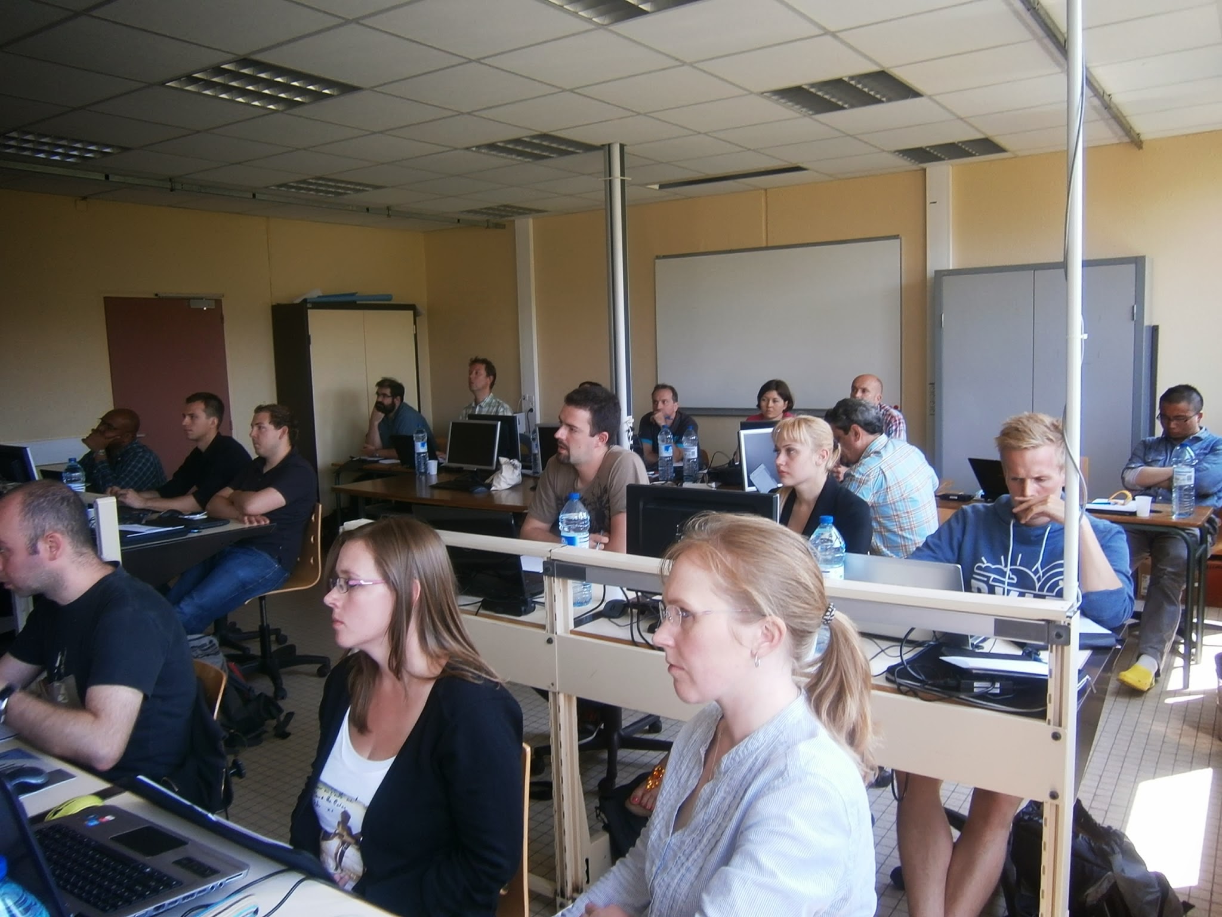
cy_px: 458
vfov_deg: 53.1
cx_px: 611
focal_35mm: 26
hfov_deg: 67.3
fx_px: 918
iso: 80
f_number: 2.8
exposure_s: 1/50
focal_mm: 4.7
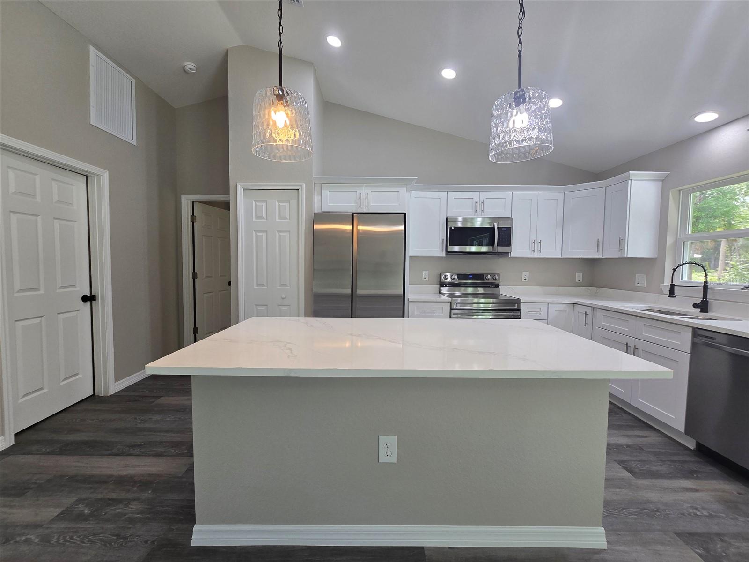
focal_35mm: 13
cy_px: 281
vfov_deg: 89.9
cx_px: 374
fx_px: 281
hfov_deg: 106.2
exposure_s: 1/60
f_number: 2.2
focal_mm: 2.2
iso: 64
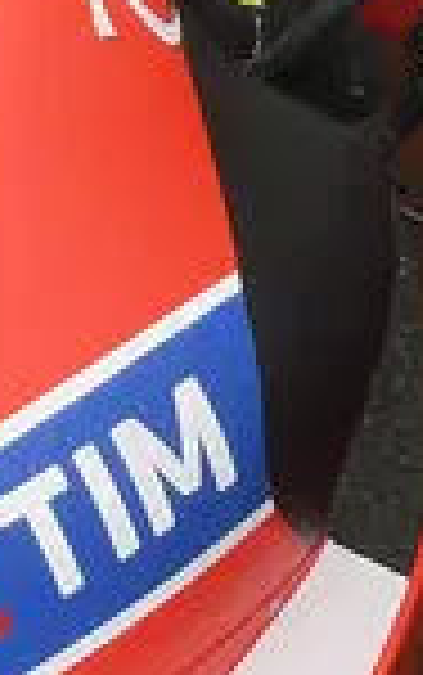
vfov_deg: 6.8
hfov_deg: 4.5
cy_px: -860
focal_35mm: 293
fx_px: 5394
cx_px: -104
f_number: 18
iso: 400
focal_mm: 24
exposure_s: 1/125
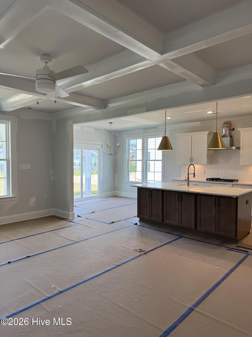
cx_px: 126
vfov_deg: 71.6
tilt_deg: -2.7
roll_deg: +0.3
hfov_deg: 56.8
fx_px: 233
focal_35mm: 24
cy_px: 168
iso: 80
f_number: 1.78
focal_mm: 6.76
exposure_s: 1/173
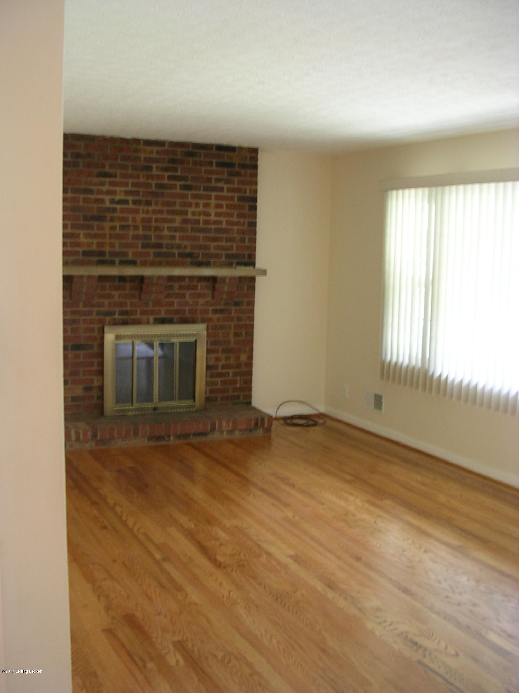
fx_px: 760
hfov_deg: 37.7
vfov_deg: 49.0
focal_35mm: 38
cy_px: 346
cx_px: 260
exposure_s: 1/5.2
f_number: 2.8
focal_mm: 5.8
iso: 51
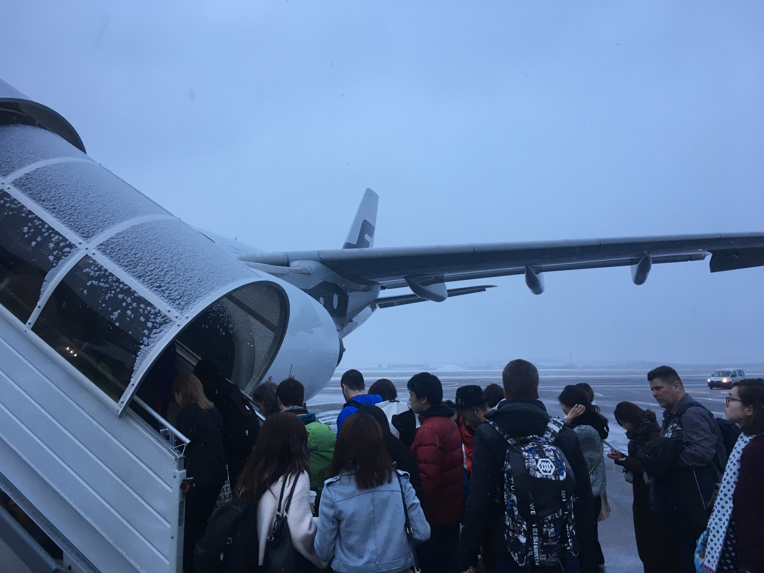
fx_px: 640
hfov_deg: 61.7
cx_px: 382
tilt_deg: +7.1
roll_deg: +2.0
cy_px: 286
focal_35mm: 29
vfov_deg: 48.2
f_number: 2.2
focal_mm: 4.15
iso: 40
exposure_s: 1/33
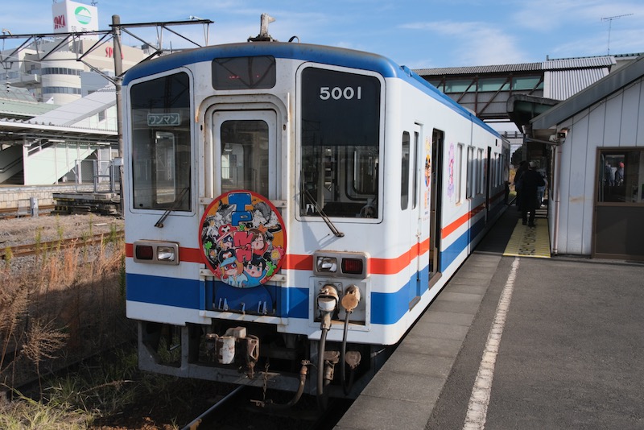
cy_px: 215
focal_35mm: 32
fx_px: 573
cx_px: 322
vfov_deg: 41.1
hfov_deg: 58.7
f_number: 9
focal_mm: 21.5
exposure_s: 1/680
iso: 640
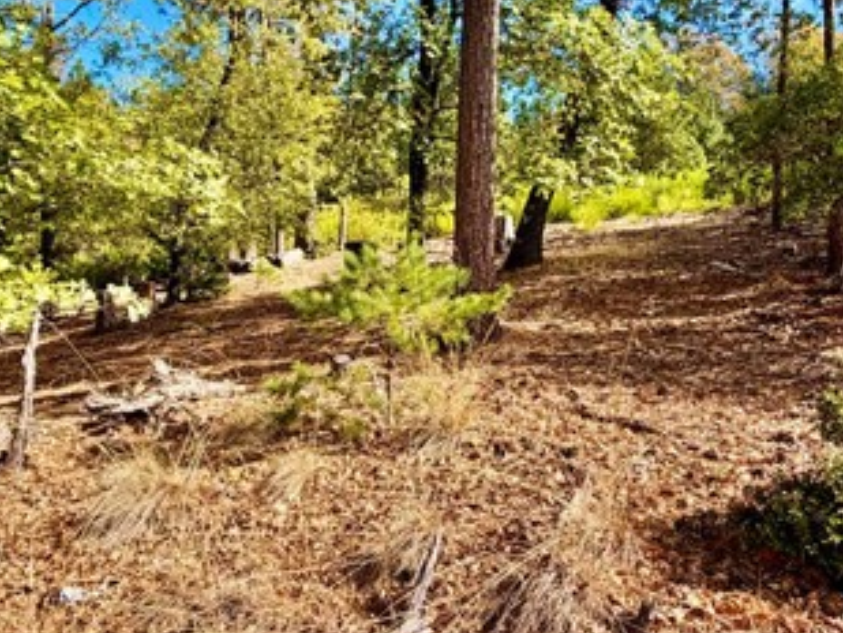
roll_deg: -1.7
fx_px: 707
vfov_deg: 47.8
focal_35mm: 29
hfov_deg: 61.6
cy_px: 240
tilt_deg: +0.5
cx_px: 409
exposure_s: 1/701
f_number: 2.2
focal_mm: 2.22
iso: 40
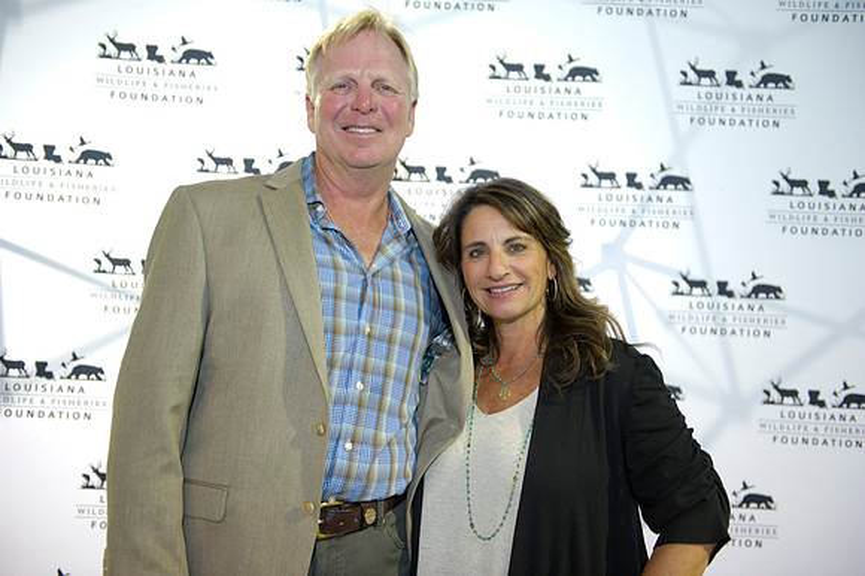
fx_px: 1153
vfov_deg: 28.0
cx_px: 432
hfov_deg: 41.1
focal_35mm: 48
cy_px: 288
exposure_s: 1/80
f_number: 2.8
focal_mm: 48
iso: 3200
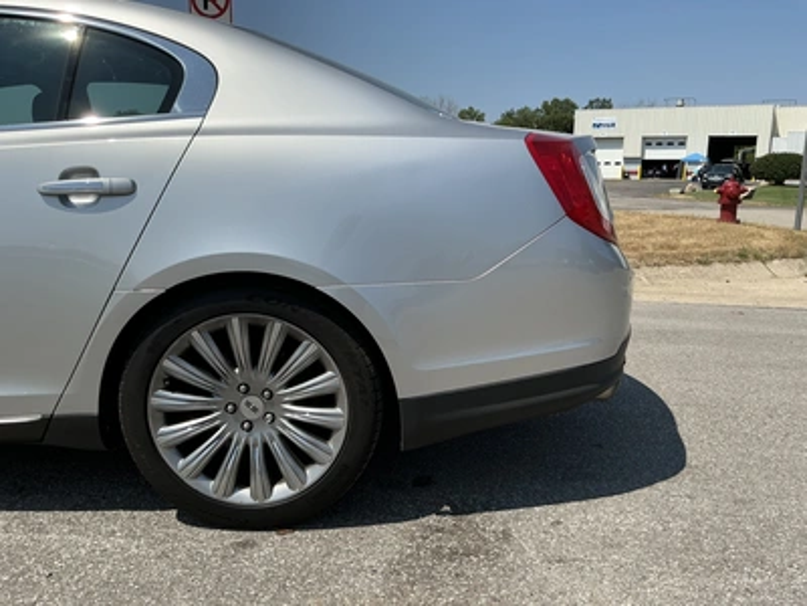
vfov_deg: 49.7
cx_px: 404
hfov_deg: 63.4
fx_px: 653
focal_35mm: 28
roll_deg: -0.3
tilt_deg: -9.5
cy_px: 303
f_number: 1.8
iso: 25
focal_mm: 3
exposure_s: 1/3125
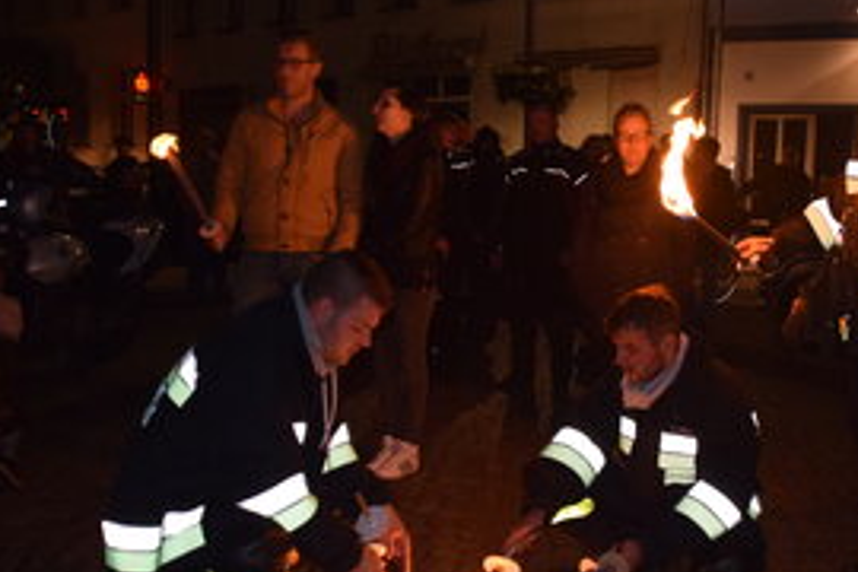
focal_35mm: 40
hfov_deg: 48.1
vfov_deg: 33.2
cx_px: 528
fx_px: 953
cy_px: 361
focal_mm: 18
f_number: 3.5
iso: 1400
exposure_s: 1/60
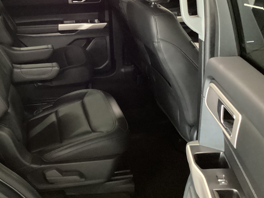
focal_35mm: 44
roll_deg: +2.1
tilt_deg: -23.2
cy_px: 68
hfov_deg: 42.5
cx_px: 93
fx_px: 336
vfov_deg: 32.6
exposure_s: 1/17
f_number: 2.4
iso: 800
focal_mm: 3.3
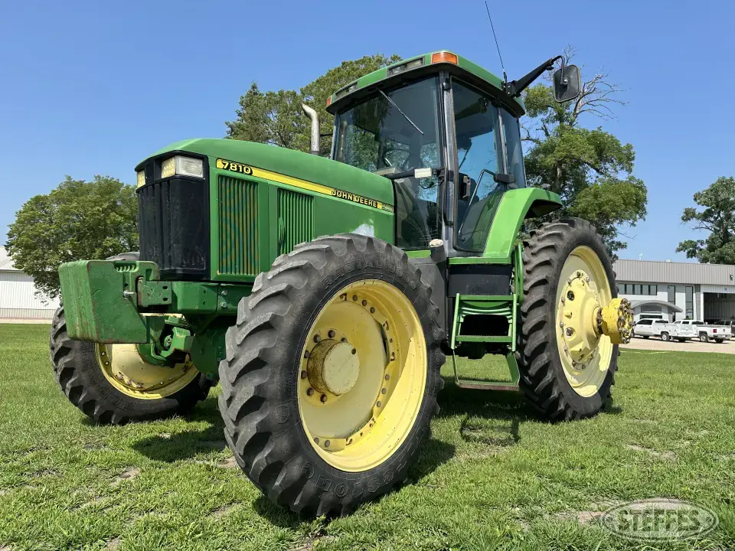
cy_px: 276
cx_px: 368
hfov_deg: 71.6
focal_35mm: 24
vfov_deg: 56.8
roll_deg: -2.1
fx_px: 510
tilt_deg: +3.1
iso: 80
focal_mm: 6.86
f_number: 1.78
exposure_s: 1/3356
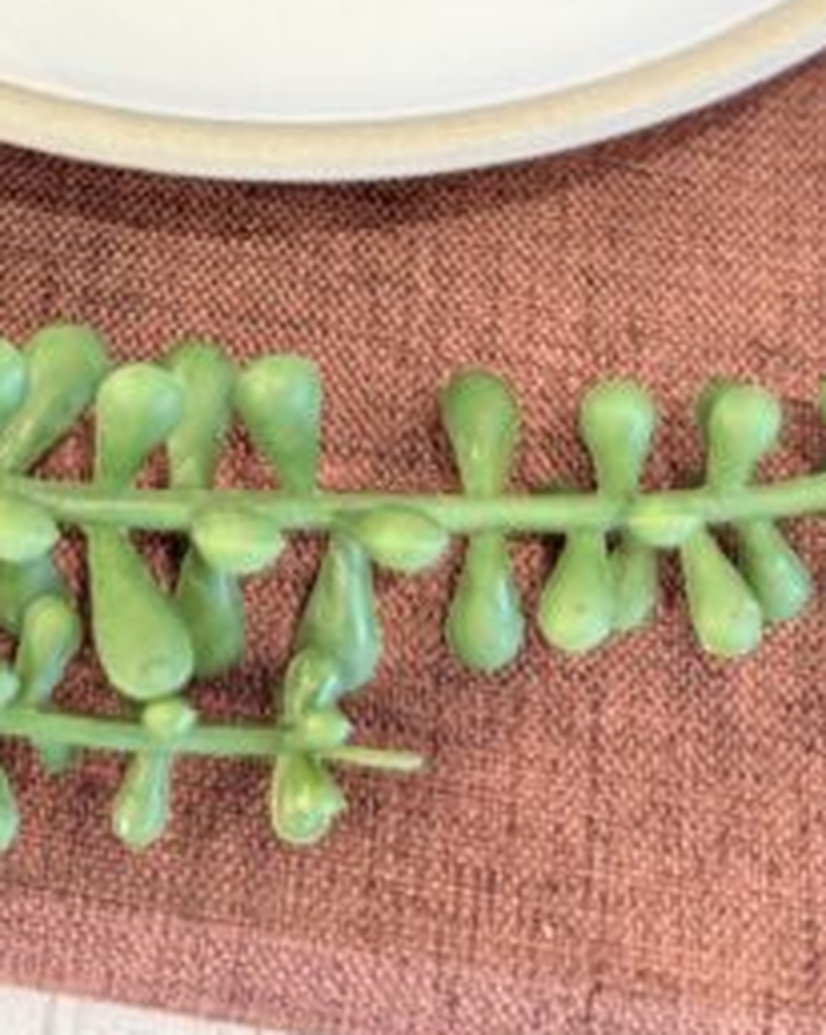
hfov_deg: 16.1
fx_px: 2845
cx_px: -76
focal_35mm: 93
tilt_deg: -56.3
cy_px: -473
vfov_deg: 18.5
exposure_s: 1/50
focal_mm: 6.76
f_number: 1.78
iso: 320
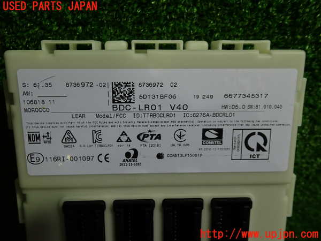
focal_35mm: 30
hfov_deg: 60.0
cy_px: 120
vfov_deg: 46.8
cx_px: 160
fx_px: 278
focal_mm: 5.4
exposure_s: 1/80
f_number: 2.3
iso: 100
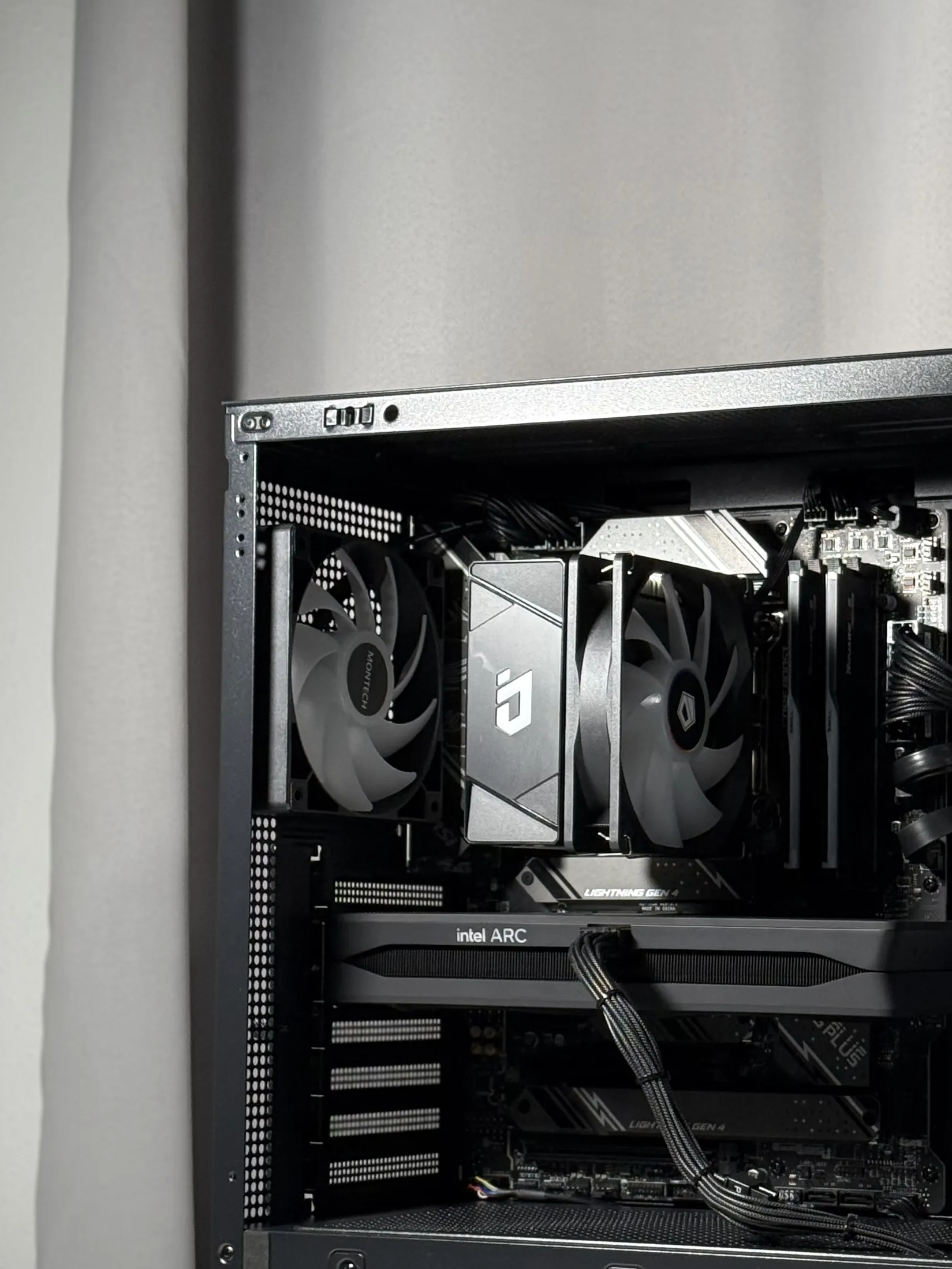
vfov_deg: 22.2
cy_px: 809
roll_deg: -1.0
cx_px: 768
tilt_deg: +4.0
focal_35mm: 88
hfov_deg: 16.6
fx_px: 3227
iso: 160
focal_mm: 6.76
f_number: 1.78
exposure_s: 1/60
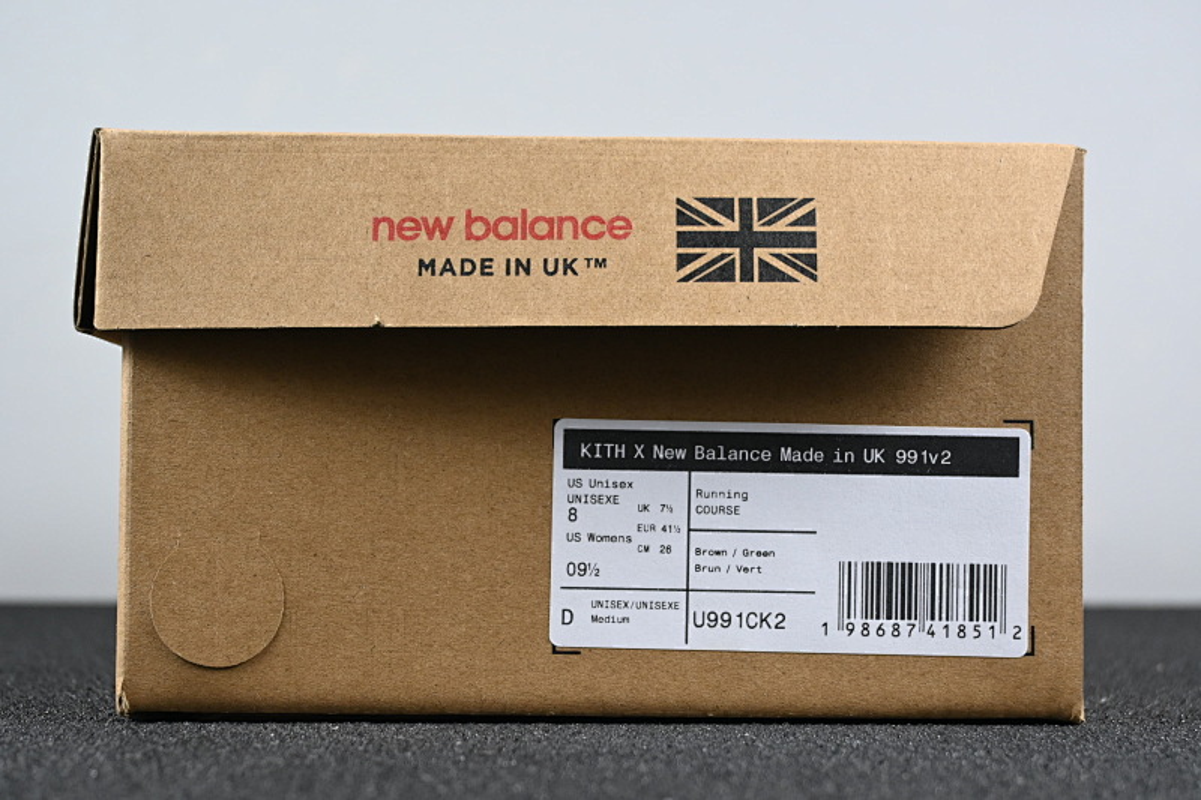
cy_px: 400
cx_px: 600
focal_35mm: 66
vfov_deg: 20.6
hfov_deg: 30.5
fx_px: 2201
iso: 800
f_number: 6
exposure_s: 1/125
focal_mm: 44
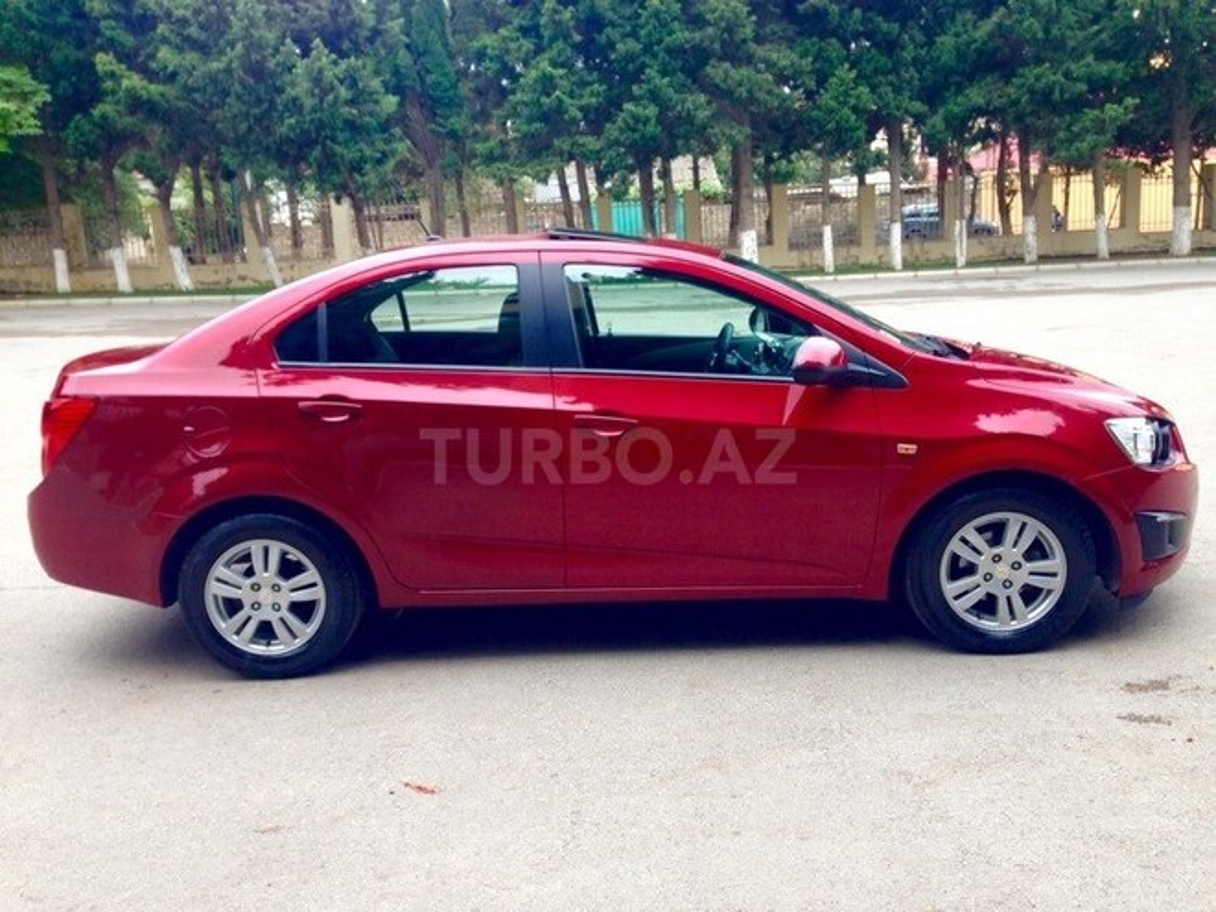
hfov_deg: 55.4
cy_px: 456
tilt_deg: -11.0
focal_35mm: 33
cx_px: 608
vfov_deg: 42.9
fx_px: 1159
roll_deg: +3.0
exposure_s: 1/60
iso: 50
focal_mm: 4.12
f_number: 2.4
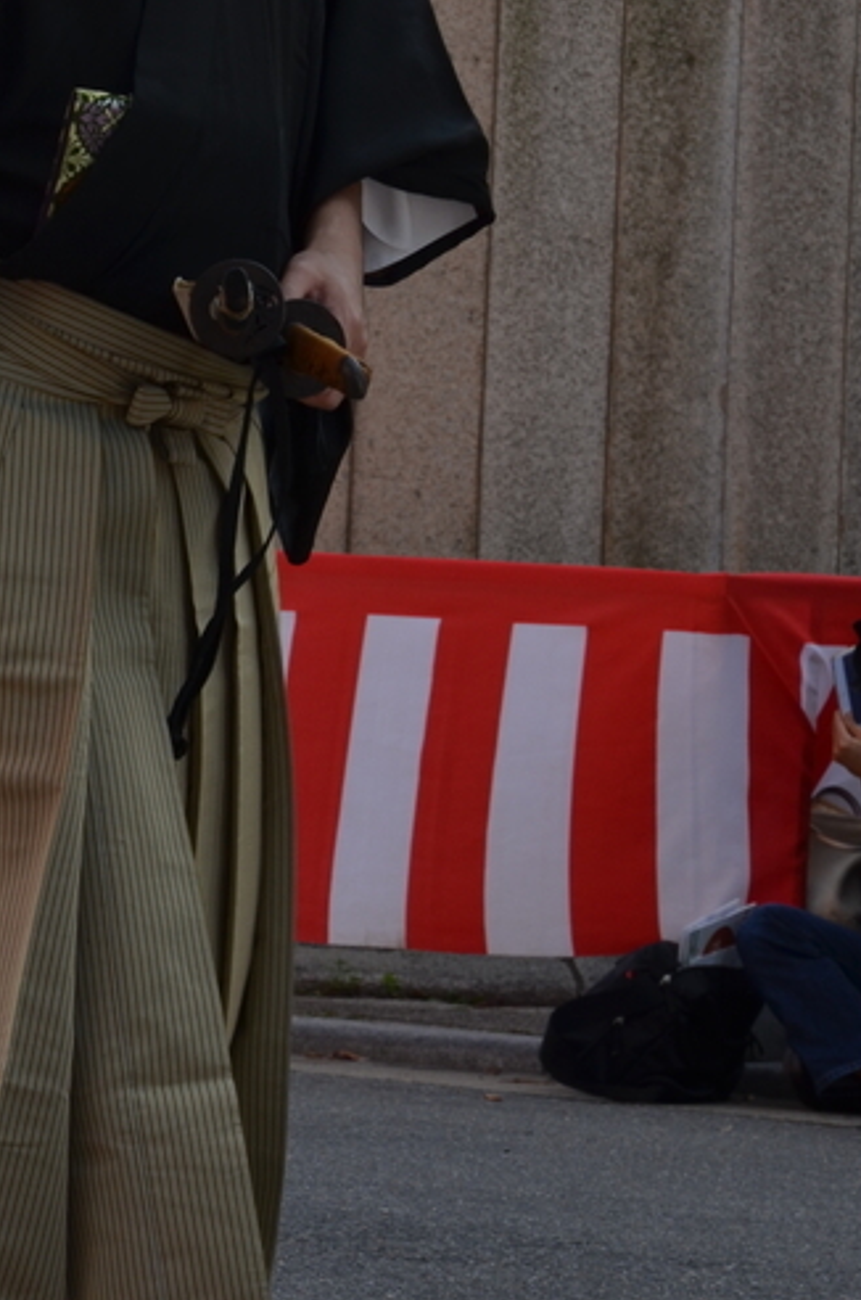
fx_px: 9222
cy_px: 296
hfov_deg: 5.3
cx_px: 234
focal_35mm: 256
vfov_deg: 8.0
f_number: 8
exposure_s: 1/250
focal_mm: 70
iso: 140
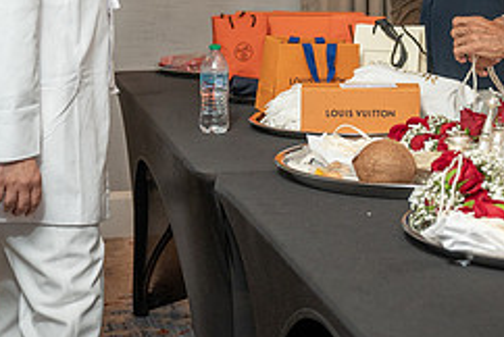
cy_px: -53
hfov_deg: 20.2
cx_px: 403
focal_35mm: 100
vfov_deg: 13.4
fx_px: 1402
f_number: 4
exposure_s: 1/250
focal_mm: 40
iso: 1000
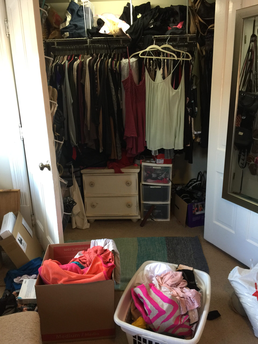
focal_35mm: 29
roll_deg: +1.6
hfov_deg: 48.2
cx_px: 129
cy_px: 172
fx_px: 288
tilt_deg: -15.5
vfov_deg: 61.7
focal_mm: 4.15
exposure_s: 1/15
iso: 50
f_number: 2.2
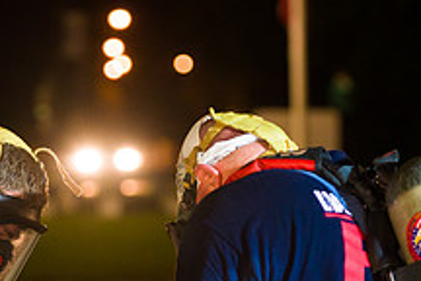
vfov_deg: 5.1
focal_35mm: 268
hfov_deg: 7.7
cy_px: 310
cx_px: 80
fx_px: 3134
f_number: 3.2
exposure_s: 1/125
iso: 1600
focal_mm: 100
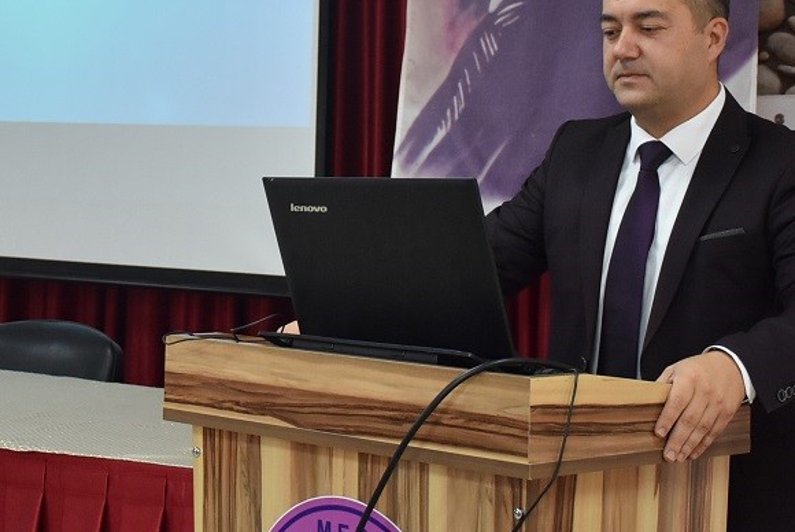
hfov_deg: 20.5
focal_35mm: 99
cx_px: 261
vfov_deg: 13.8
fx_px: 2188
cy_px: 115
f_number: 4
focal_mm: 32
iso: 1250
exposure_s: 1/60
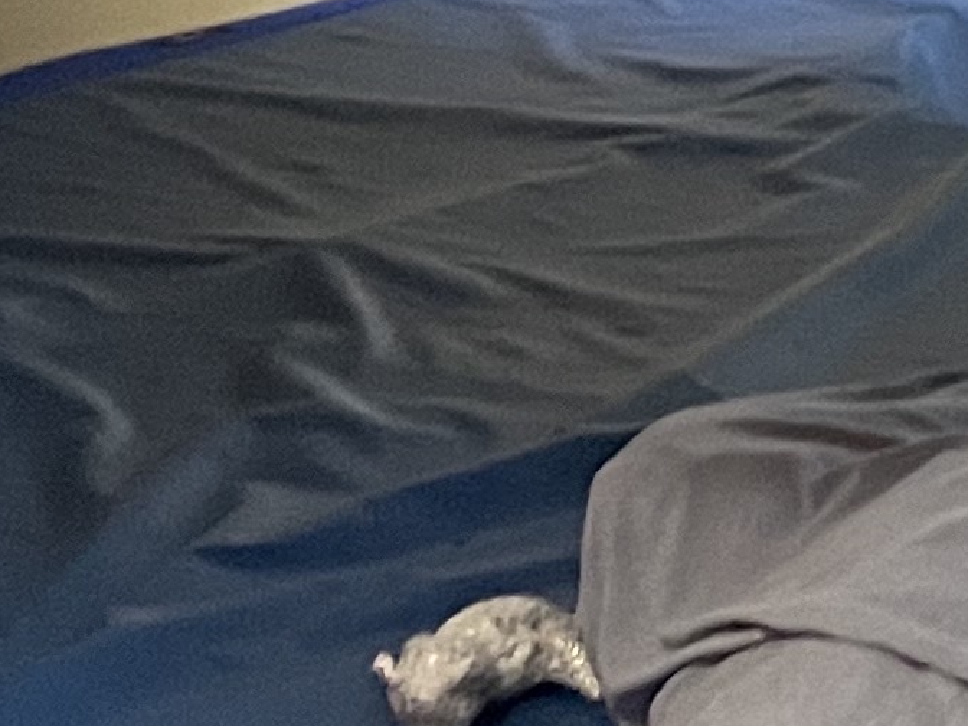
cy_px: -1330
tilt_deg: +4.0
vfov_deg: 8.3
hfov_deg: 10.4
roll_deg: -1.8
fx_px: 4362
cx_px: 2554
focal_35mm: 156
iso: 500
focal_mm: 4.2
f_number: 1.6
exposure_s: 1/30
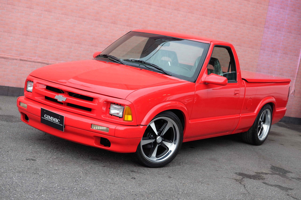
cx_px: 150
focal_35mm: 59
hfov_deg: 33.9
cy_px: 100
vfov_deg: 23.0
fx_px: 493
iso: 200
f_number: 3.6
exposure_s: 1/110
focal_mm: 39
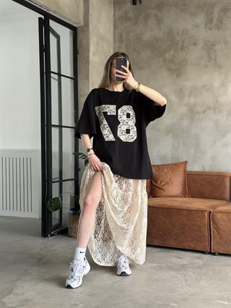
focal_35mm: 48
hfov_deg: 30.3
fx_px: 427
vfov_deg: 39.6
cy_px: 154
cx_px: 116
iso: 200
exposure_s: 1/60
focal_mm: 6.86
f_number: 1.78
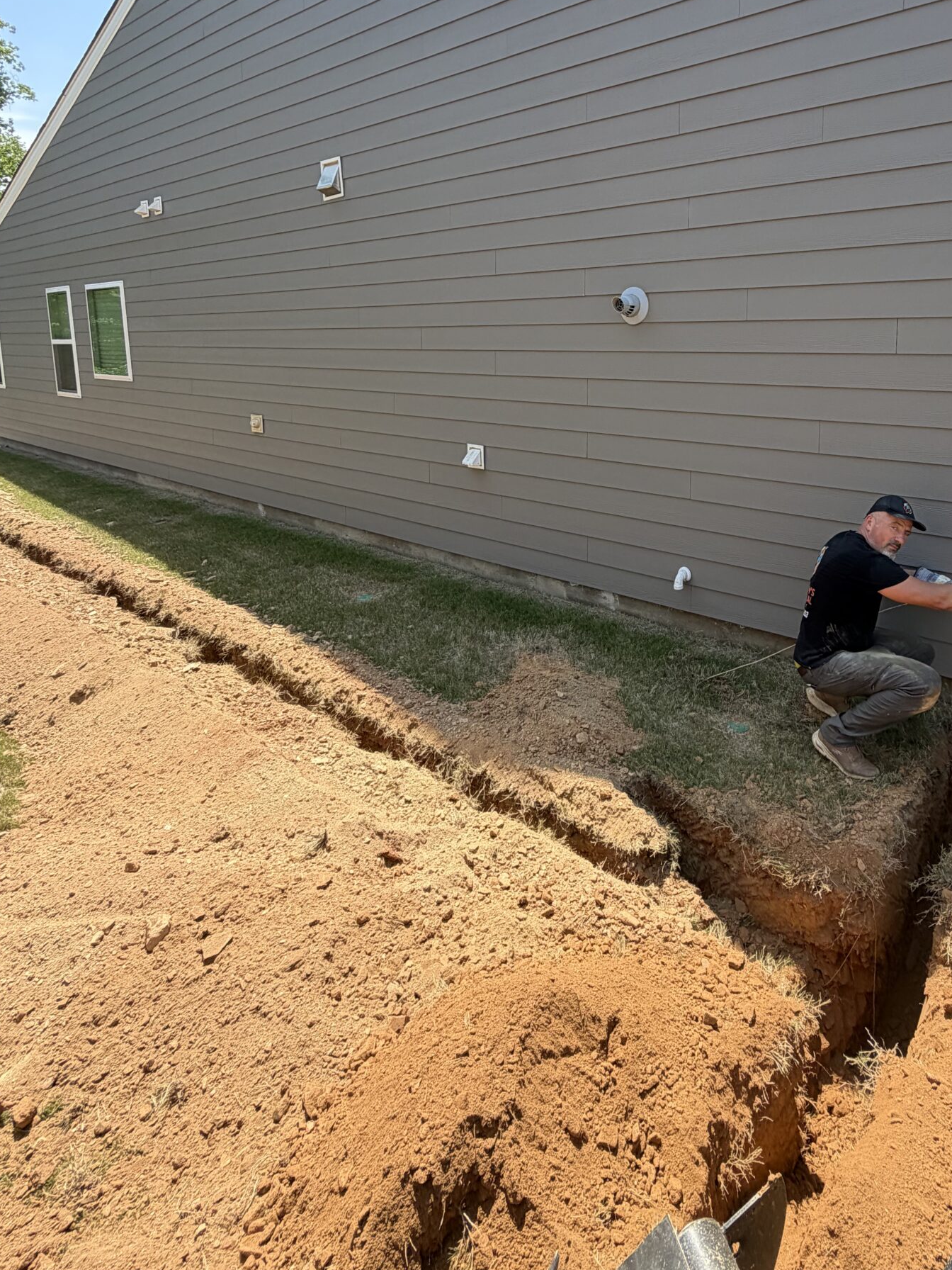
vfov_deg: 79.0
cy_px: 421
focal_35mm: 20
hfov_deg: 64.2
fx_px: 733
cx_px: 636
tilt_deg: -6.7
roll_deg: +0.3
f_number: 2.2
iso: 40
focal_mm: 2.22
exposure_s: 1/554
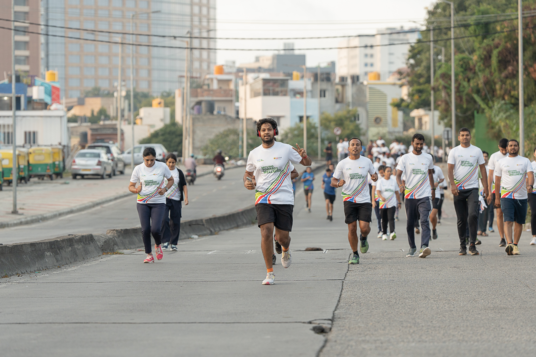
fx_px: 2025
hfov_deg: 15.1
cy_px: 178
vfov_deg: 10.1
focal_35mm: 136
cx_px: 268
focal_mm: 136
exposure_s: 1/320
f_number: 3.5
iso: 800
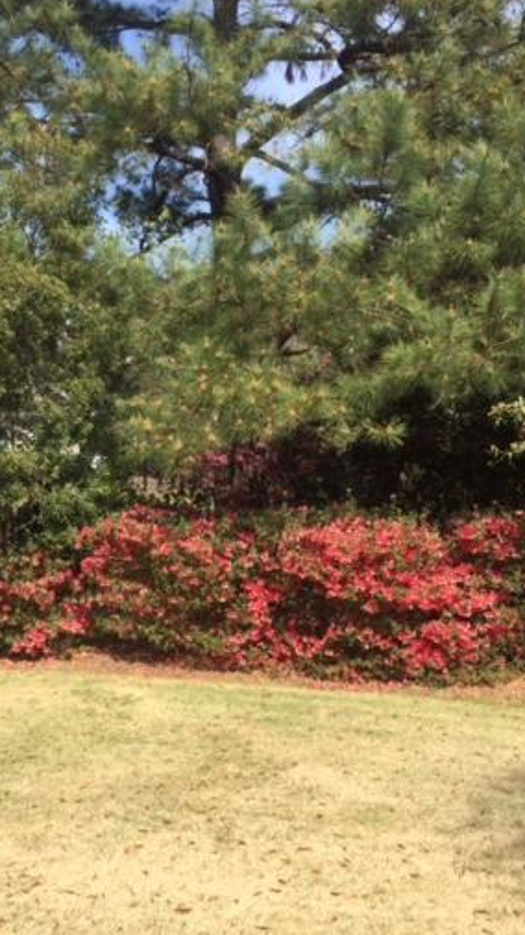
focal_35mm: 40
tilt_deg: -4.9
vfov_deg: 50.4
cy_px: 512
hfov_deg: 29.6
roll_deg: -0.2
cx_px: 213
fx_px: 992
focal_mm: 4.15
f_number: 2.2
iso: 32
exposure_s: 1/1068
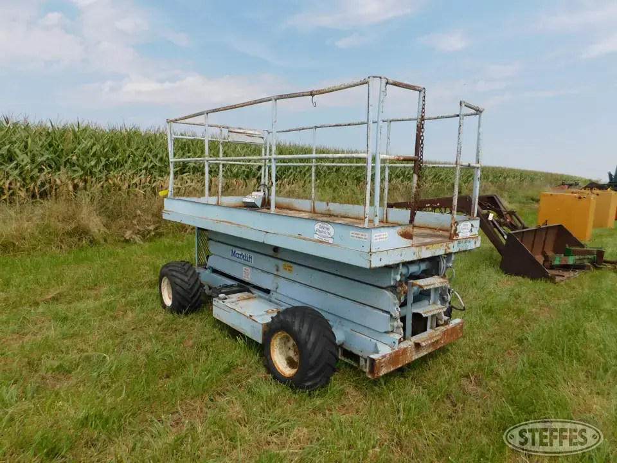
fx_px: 410
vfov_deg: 58.9
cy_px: 232
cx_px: 308
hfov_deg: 73.9
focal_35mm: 23
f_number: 6
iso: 125
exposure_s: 1/500
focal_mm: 4
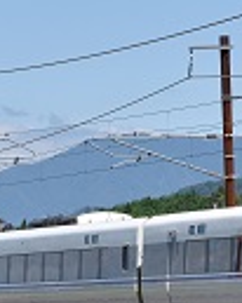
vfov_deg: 5.0
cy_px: 171
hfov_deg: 3.9
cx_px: -19
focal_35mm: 391
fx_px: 3505
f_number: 9
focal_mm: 85
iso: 250
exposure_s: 1/1000
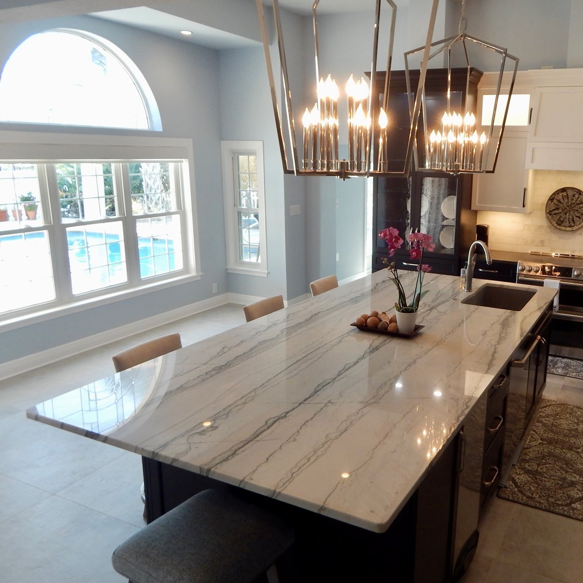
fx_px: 534
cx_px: 384
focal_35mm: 28
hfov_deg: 56.2
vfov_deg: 57.3
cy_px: 291
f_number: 3
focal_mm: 4
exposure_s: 1/50
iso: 125
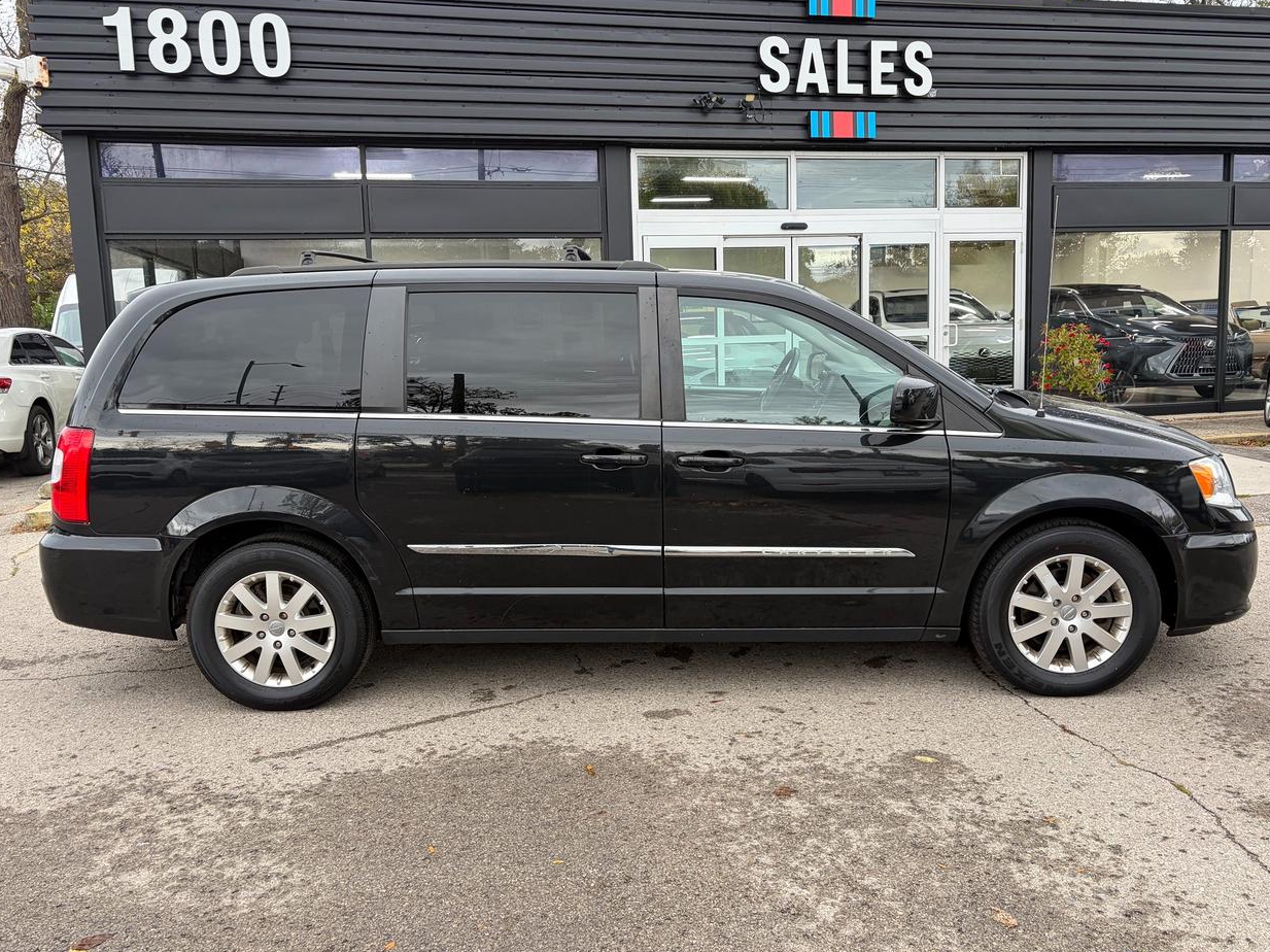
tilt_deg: -7.7
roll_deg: +1.7
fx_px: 990
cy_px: 469
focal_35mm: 27
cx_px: 631
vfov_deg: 51.3
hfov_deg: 65.3
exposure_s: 1/121
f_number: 1.6
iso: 80
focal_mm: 5.96
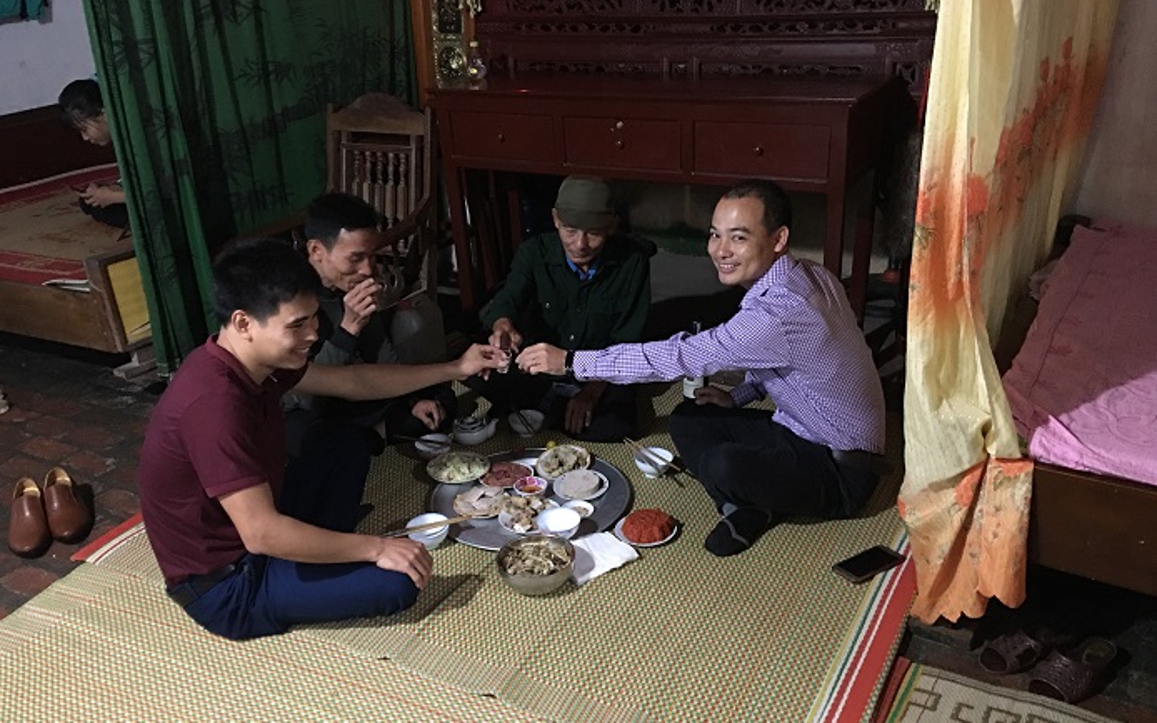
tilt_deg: -23.7
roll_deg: +2.6
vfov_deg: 40.6
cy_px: 391
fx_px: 978
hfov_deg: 61.2
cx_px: 575
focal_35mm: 31
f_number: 2.2
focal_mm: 4.15
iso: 125
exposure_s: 1/4
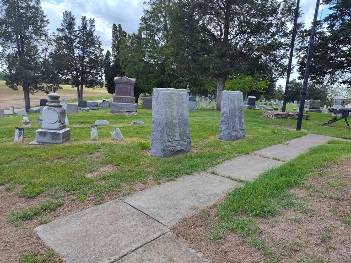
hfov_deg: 71.6
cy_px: 137
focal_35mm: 24
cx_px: 180
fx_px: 243
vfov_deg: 56.8
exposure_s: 1/860
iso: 100
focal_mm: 5.56
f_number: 1.8
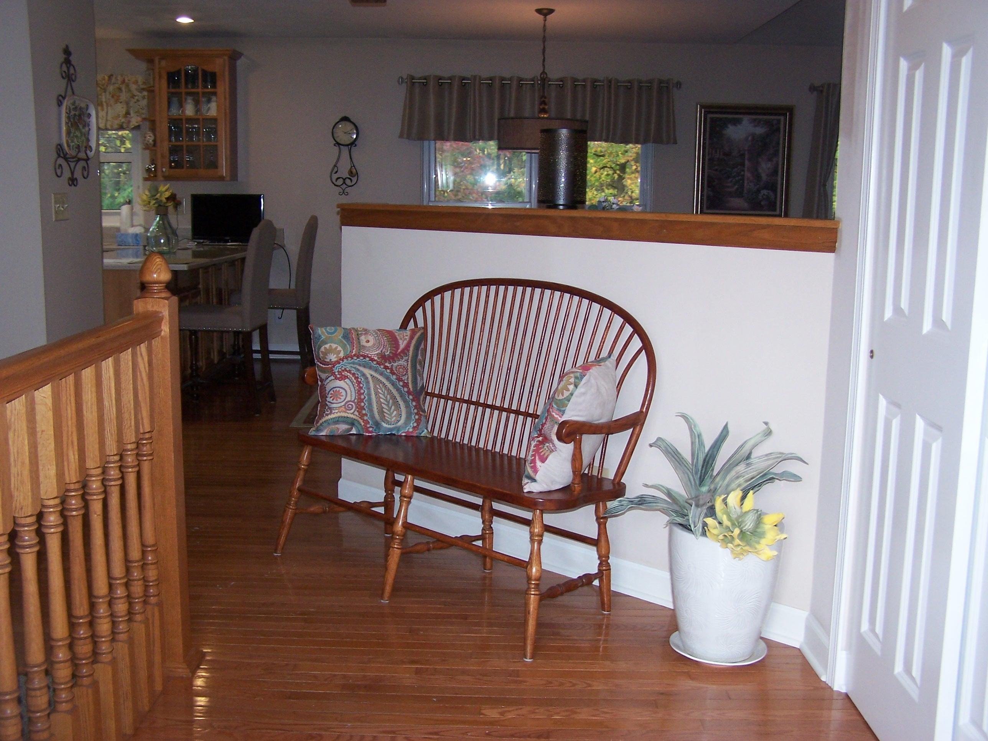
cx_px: 494
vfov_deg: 37.7
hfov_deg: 49.0
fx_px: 1085
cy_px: 370
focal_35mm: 38
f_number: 2.8
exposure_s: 1/60
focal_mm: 6.3
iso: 140
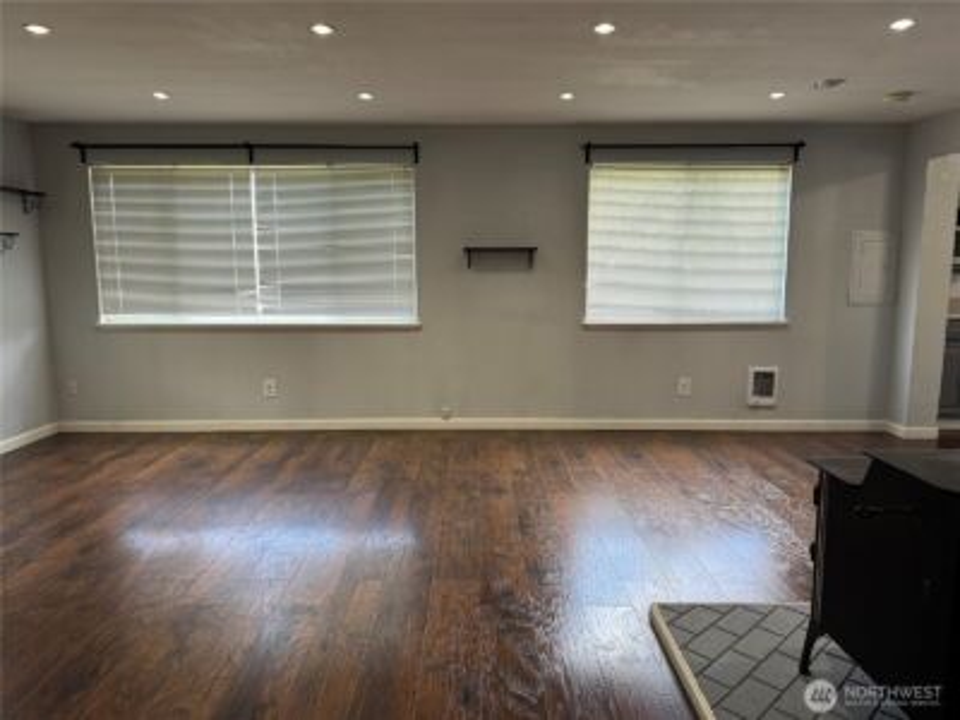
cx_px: 480
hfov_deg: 71.6
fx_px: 666
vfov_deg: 56.8
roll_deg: -0.1
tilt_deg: -8.3
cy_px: 360
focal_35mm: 24
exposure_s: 1/120
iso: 125
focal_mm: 6.76
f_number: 1.78
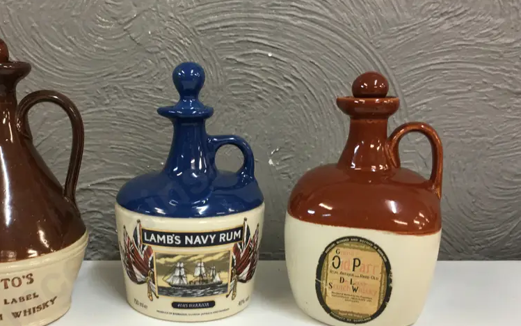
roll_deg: -0.8
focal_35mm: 42
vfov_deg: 30.5
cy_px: 185
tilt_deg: -11.6
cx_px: 187
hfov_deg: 46.7
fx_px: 596
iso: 32
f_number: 2.2
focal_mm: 4.15
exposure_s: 1/17
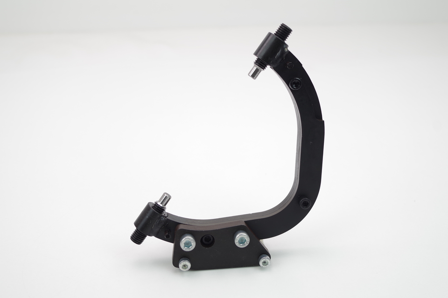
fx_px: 572
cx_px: 224
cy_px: 149
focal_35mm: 46
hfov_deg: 42.7
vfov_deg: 29.2
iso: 100
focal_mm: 30.63
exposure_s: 1/50
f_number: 5
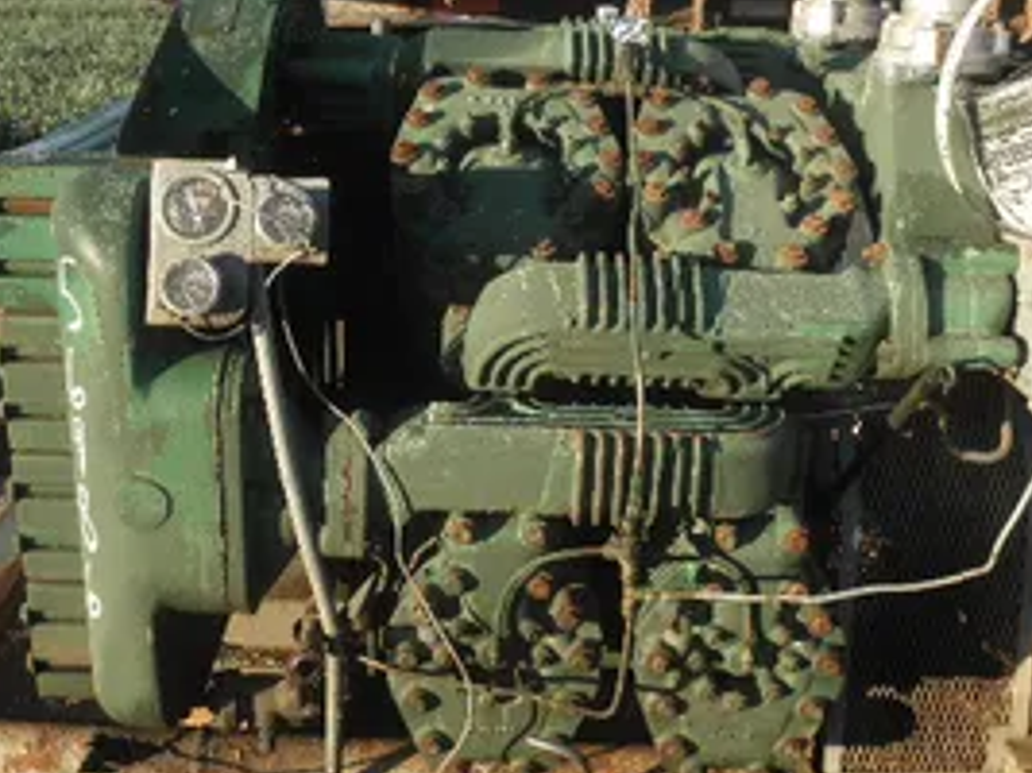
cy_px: 390
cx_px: 491
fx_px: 1252
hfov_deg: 44.8
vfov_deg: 34.3
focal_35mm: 42
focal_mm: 5
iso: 64
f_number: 3
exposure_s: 1/250
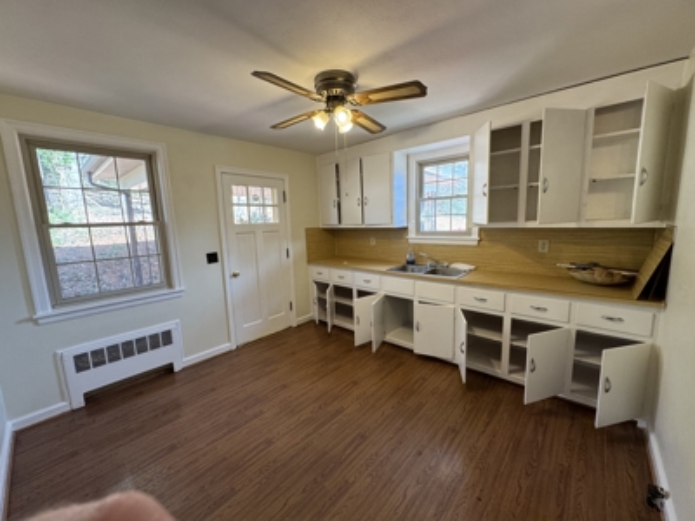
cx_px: 348
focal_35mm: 14
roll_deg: +1.9
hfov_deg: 102.1
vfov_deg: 85.7
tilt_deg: -8.4
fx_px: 281
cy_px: 260
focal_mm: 2.22
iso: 250
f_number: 2.2
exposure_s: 1/99
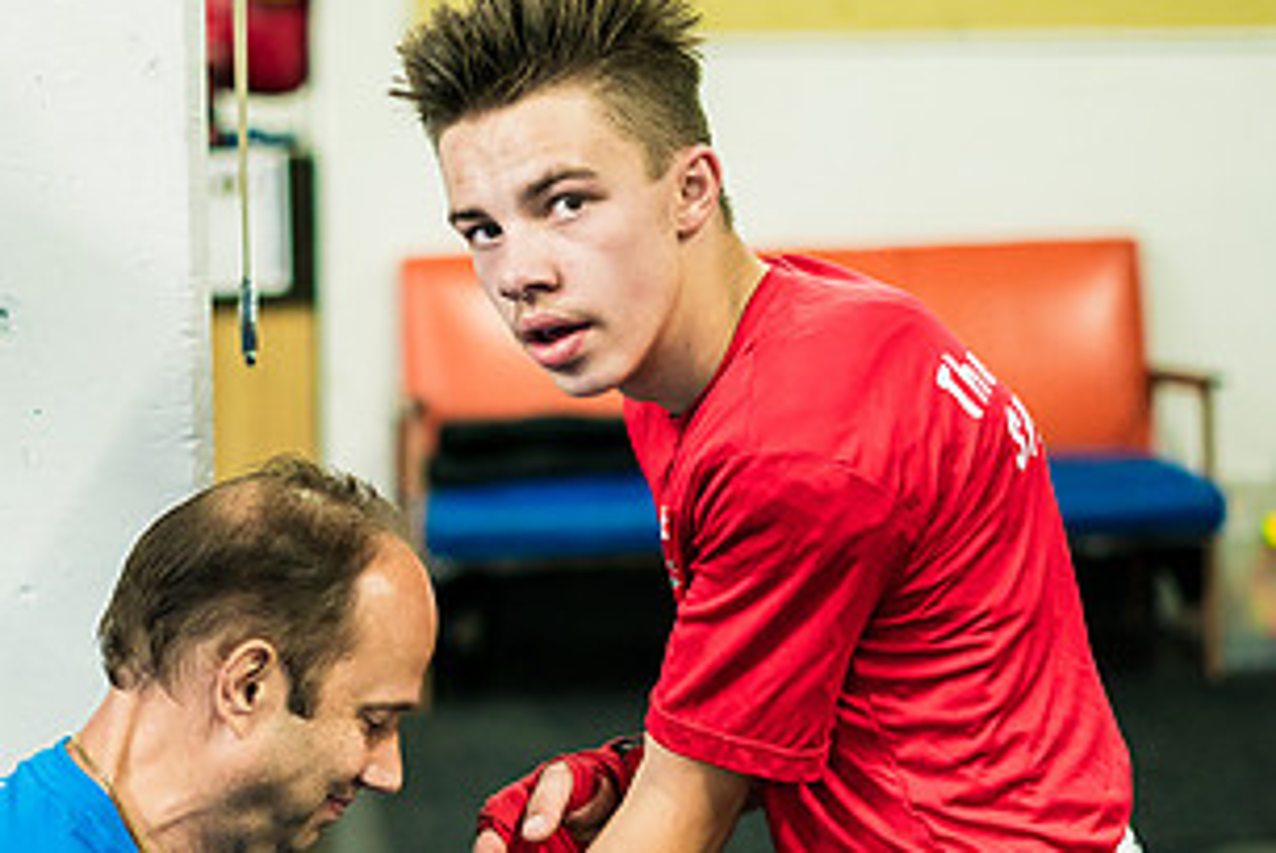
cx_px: 632
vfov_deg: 14.4
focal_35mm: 95
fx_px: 3370
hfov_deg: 21.4
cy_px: 550
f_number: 1.8
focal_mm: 50
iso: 3200
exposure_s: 1/640
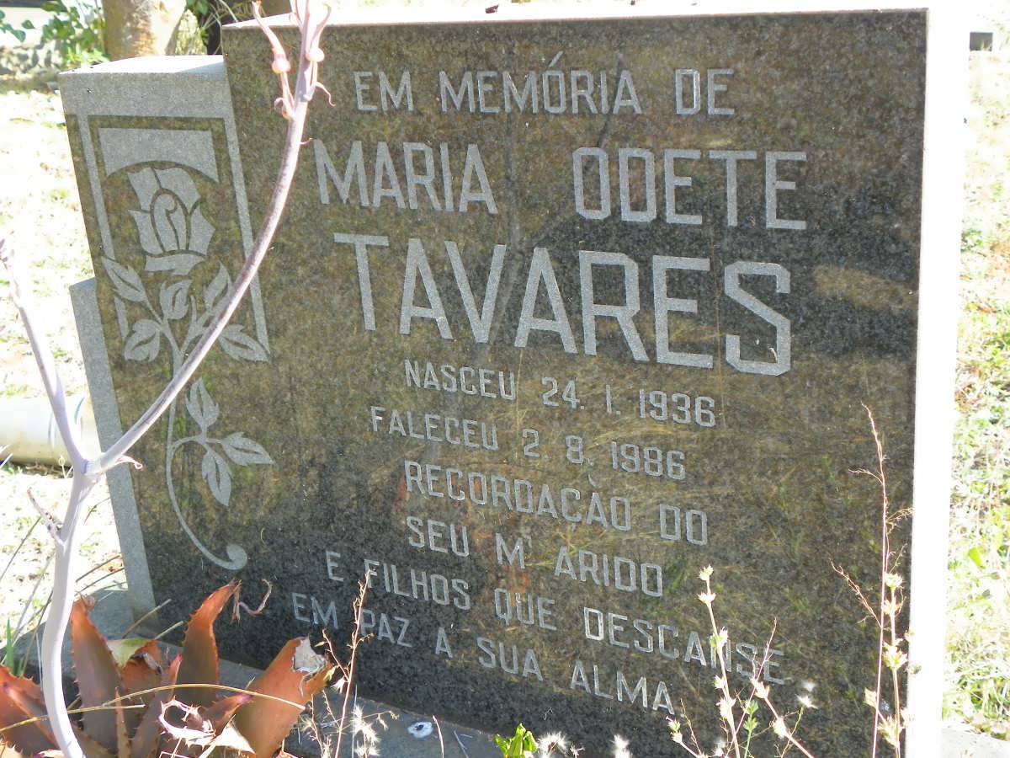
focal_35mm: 48
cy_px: 379
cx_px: 505
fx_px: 1401
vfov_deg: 30.3
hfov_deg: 39.7
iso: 64
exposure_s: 1/80
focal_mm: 8.5
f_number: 3.2
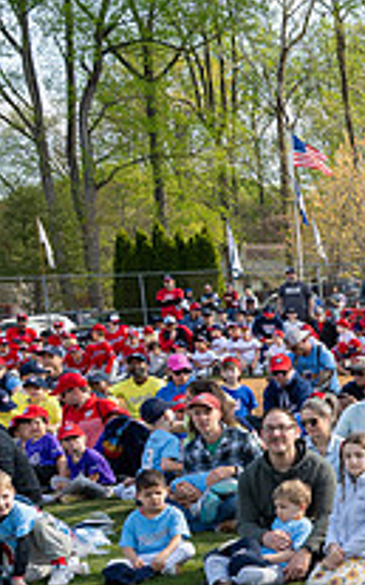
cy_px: 403
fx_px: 1244
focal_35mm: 78
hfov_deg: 13.3
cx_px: 815
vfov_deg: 26.3
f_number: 8
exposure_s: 1/250
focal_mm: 25.5
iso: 320
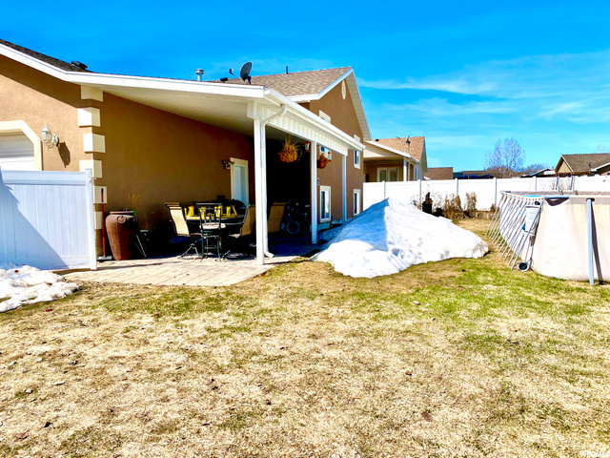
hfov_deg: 67.3
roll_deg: -0.3
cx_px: 305
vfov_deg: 53.1
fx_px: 458
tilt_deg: -3.3
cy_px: 229
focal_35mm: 26
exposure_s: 1/4808
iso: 32
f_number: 1.8
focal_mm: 4.25
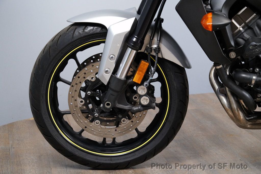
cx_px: 130
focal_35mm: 99
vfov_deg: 13.8
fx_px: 718
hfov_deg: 20.6
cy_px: 87
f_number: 9
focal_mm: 99
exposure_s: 1/60
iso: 5000
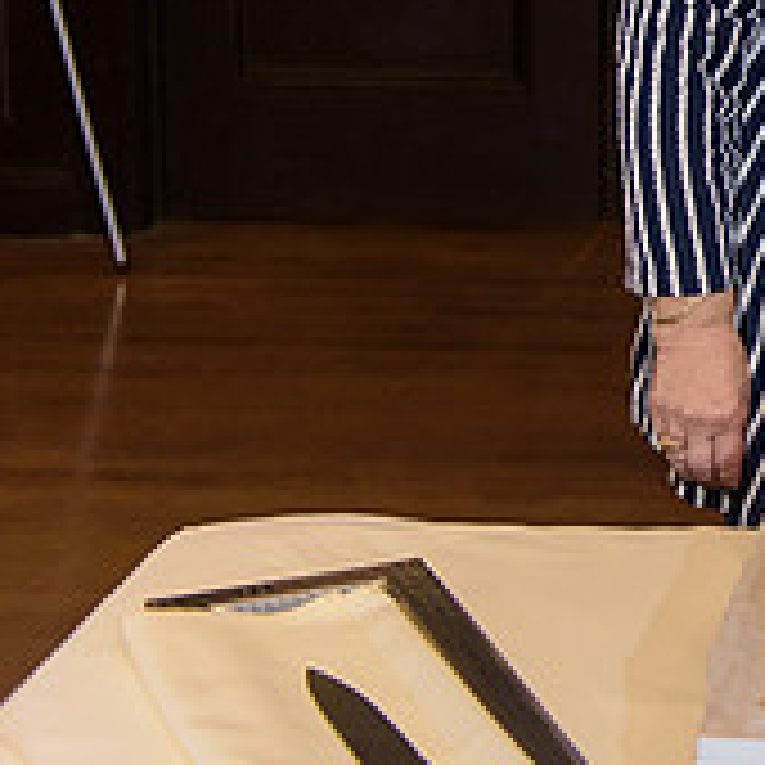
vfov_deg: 14.6
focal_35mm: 116
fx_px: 2900
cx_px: 1292
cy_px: -92
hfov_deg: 13.7
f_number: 3.2
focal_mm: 40
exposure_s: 1/125
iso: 1600
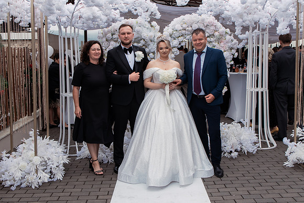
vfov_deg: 35.3
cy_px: 97
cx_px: 155
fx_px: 319
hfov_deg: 50.9
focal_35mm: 38
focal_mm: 35
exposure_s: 1/500
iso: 320
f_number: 5
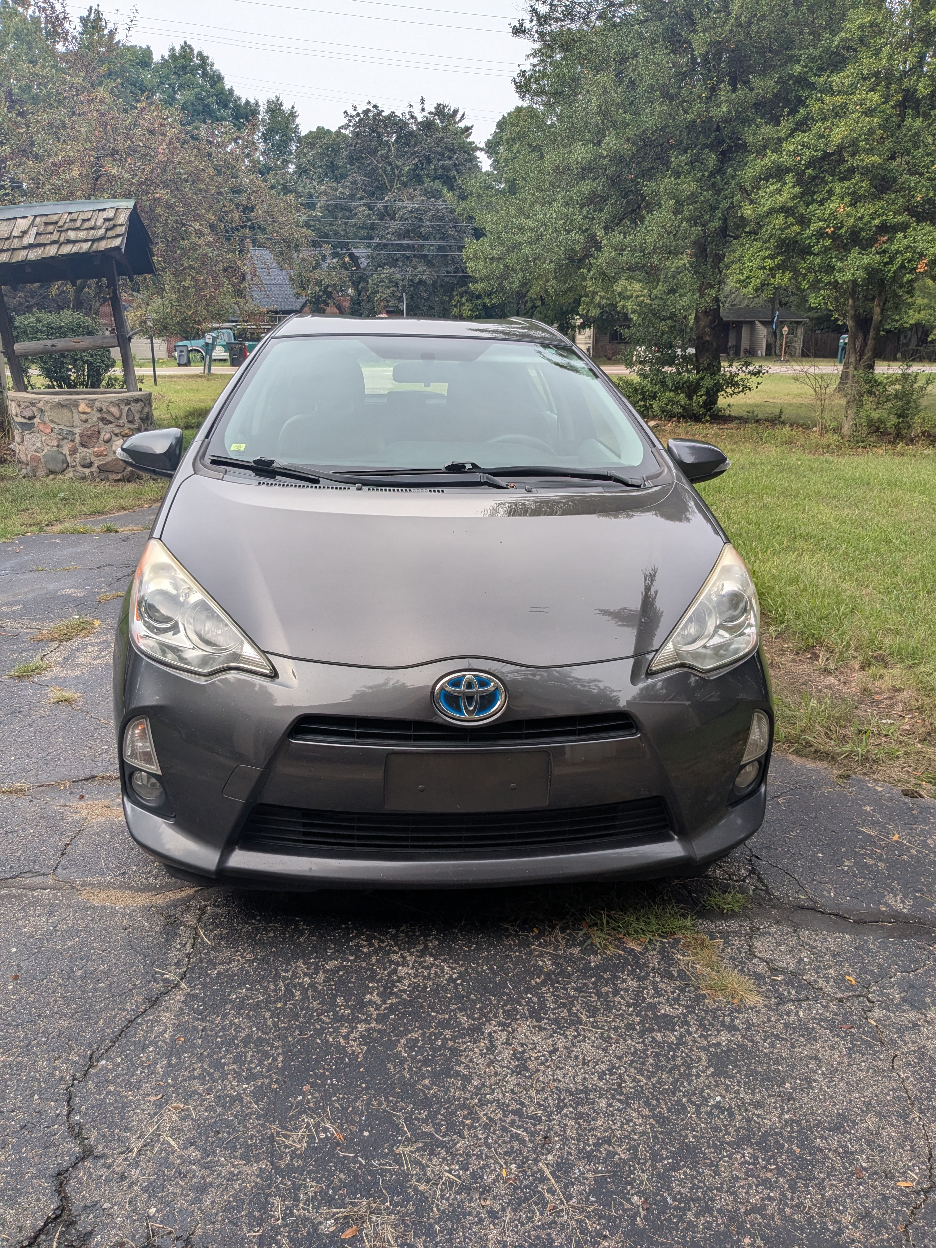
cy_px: 624
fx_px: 973
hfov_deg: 51.4
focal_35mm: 27
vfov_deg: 65.3
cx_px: 468
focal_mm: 4.38
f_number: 1.73
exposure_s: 1/1017
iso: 47
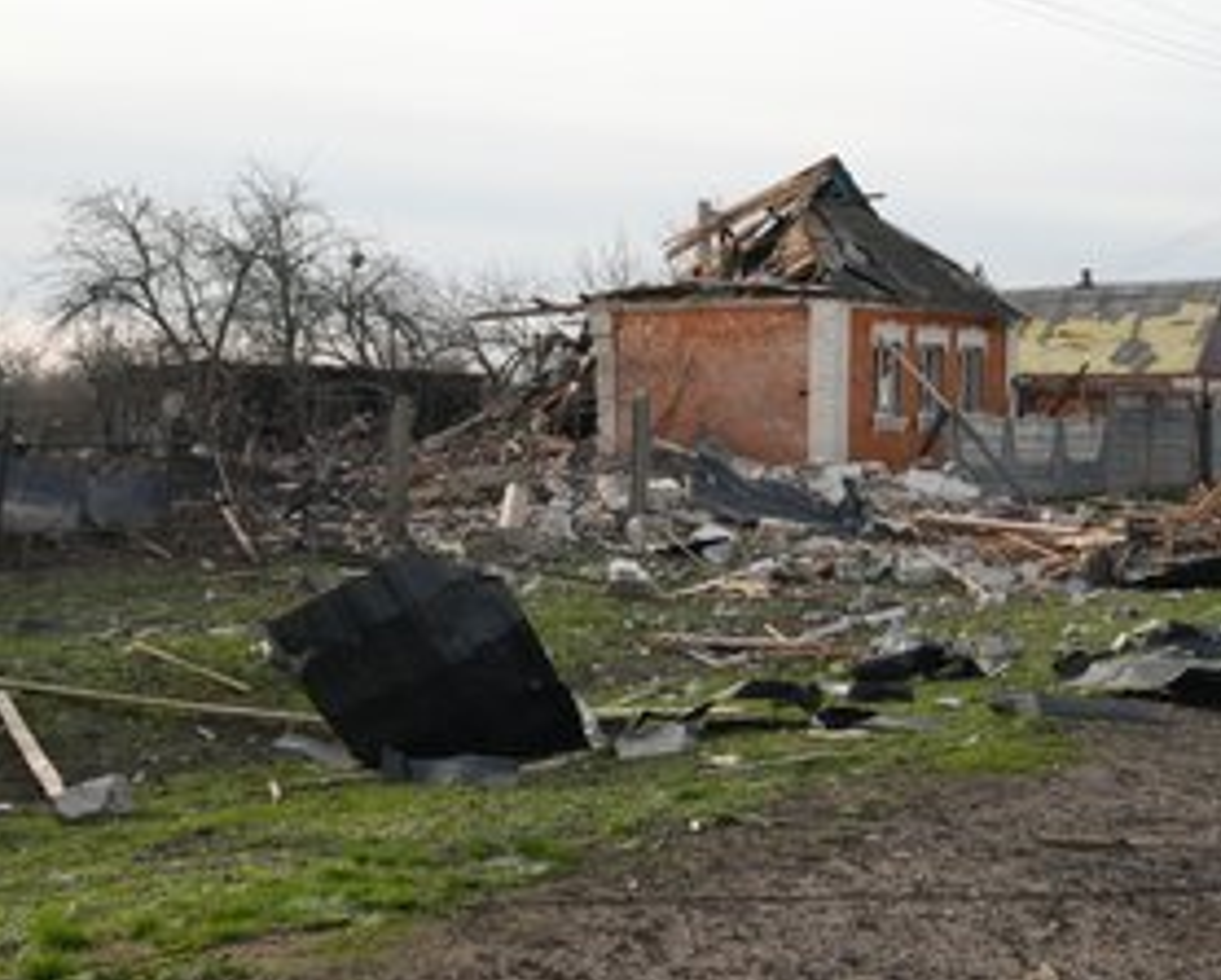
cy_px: 477
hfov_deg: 34.6
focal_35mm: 54
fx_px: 1953
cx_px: 729
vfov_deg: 28.1
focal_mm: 40
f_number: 6.3
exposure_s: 1/800
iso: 1250
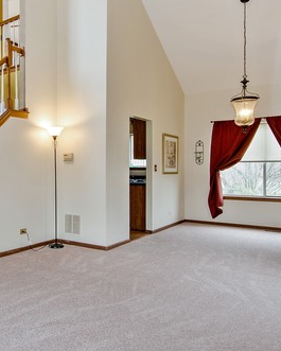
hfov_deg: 46.1
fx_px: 311
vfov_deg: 58.6
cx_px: 56
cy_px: 148
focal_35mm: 30
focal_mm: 11
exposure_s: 1/8
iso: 200
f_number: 8
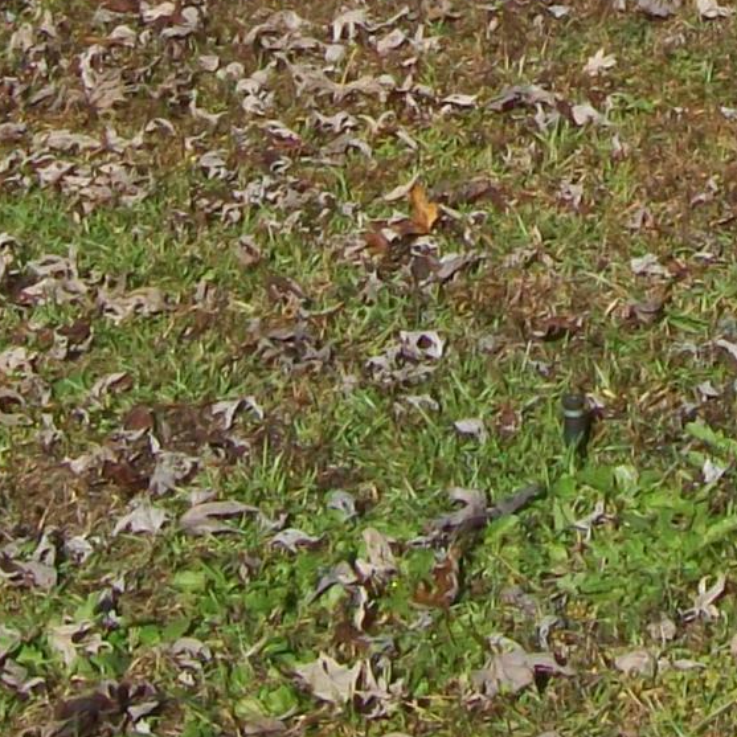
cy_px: -437
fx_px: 3902
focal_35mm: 162
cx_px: 783
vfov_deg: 10.4
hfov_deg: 10.7
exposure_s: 1/500
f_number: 4.9
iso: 64
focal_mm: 6.1
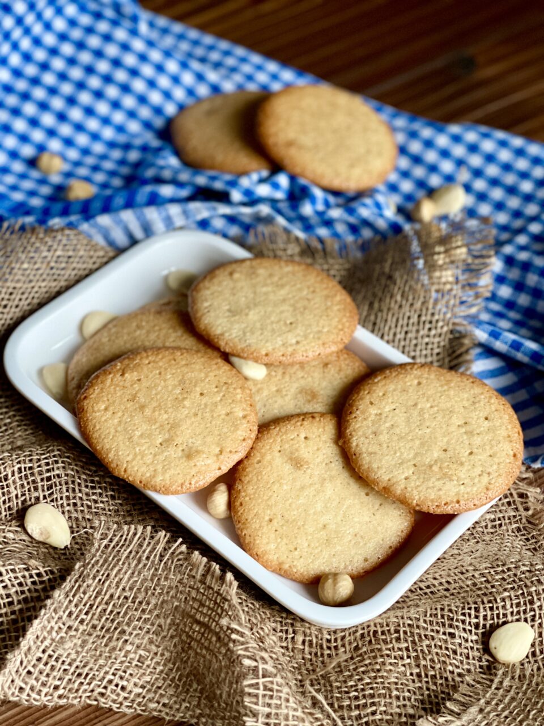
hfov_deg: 22.9
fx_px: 1341
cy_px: 363
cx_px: 272
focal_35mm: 64
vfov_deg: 30.3
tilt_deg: -48.0
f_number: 2.2
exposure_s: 1/121
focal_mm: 7.5
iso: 250
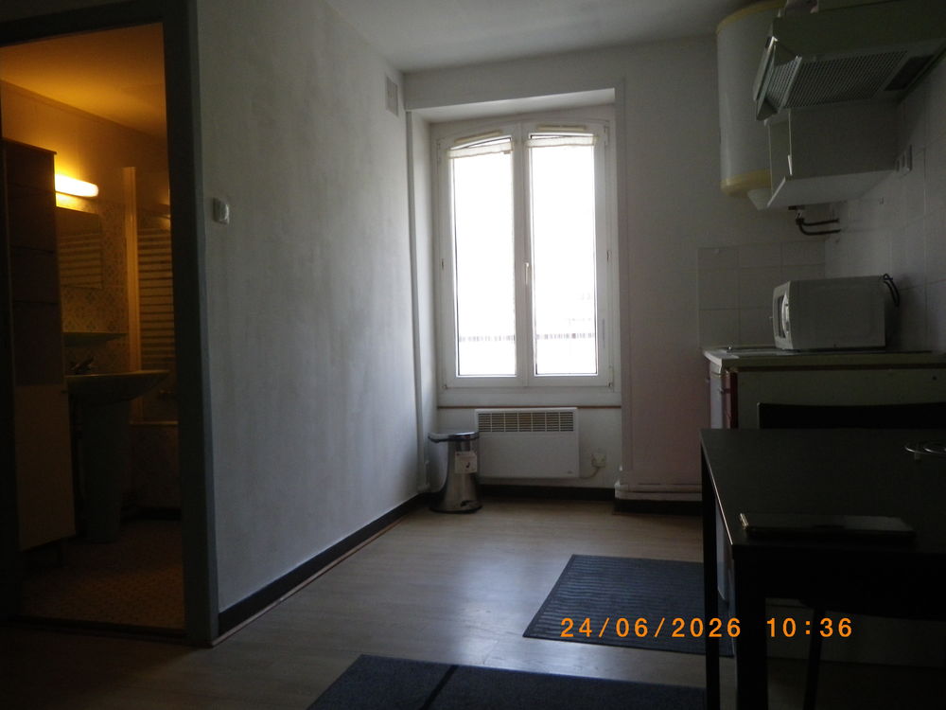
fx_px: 765
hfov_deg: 63.4
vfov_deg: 49.7
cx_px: 473
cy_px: 355
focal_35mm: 28
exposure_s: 1/50
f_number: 3.5
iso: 200
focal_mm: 5
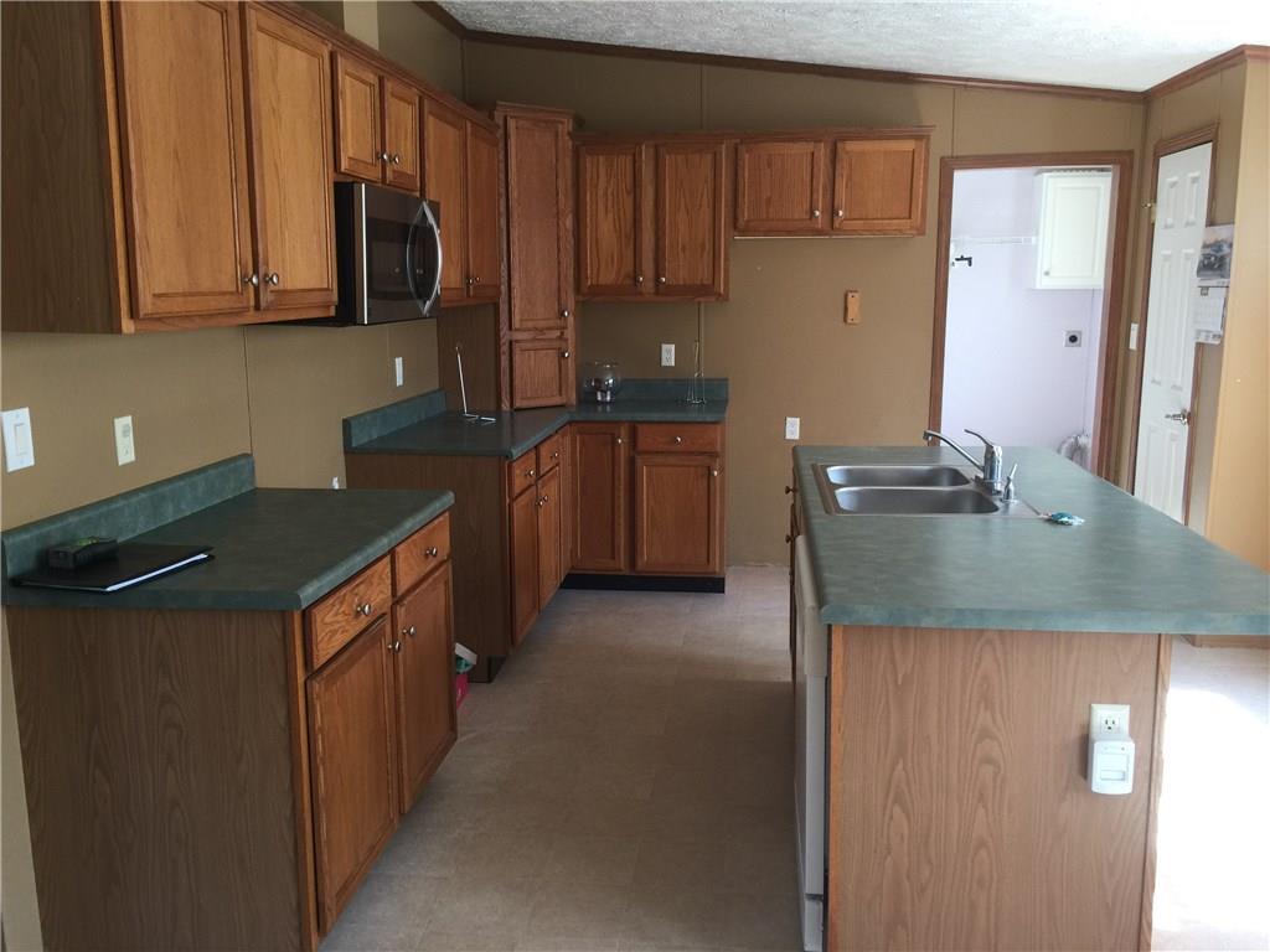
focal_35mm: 29
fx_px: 1064
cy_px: 476
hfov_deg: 61.7
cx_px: 635
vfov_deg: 48.2
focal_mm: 4.15
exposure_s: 1/30
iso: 32
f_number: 2.2
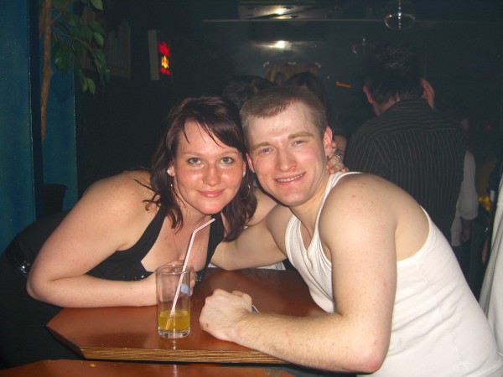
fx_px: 552
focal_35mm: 38
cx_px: 252
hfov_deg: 49.0
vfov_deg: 37.7
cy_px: 188
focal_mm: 7.9
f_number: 2.8
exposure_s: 1/60
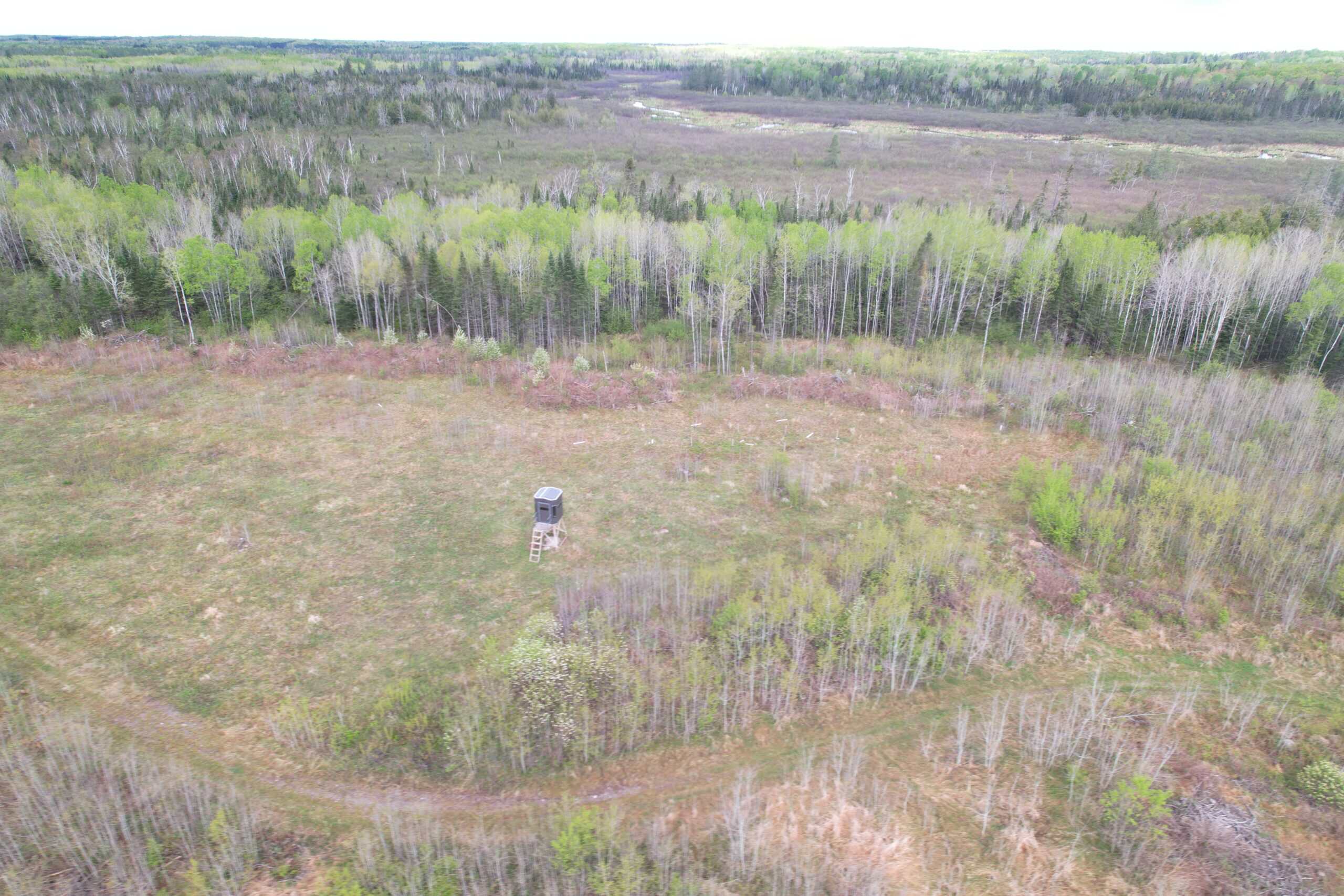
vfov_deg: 57.2
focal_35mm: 22
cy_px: 448
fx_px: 821
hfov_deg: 78.6
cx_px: 672
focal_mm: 8.38
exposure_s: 1/15
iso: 210
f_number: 2.8
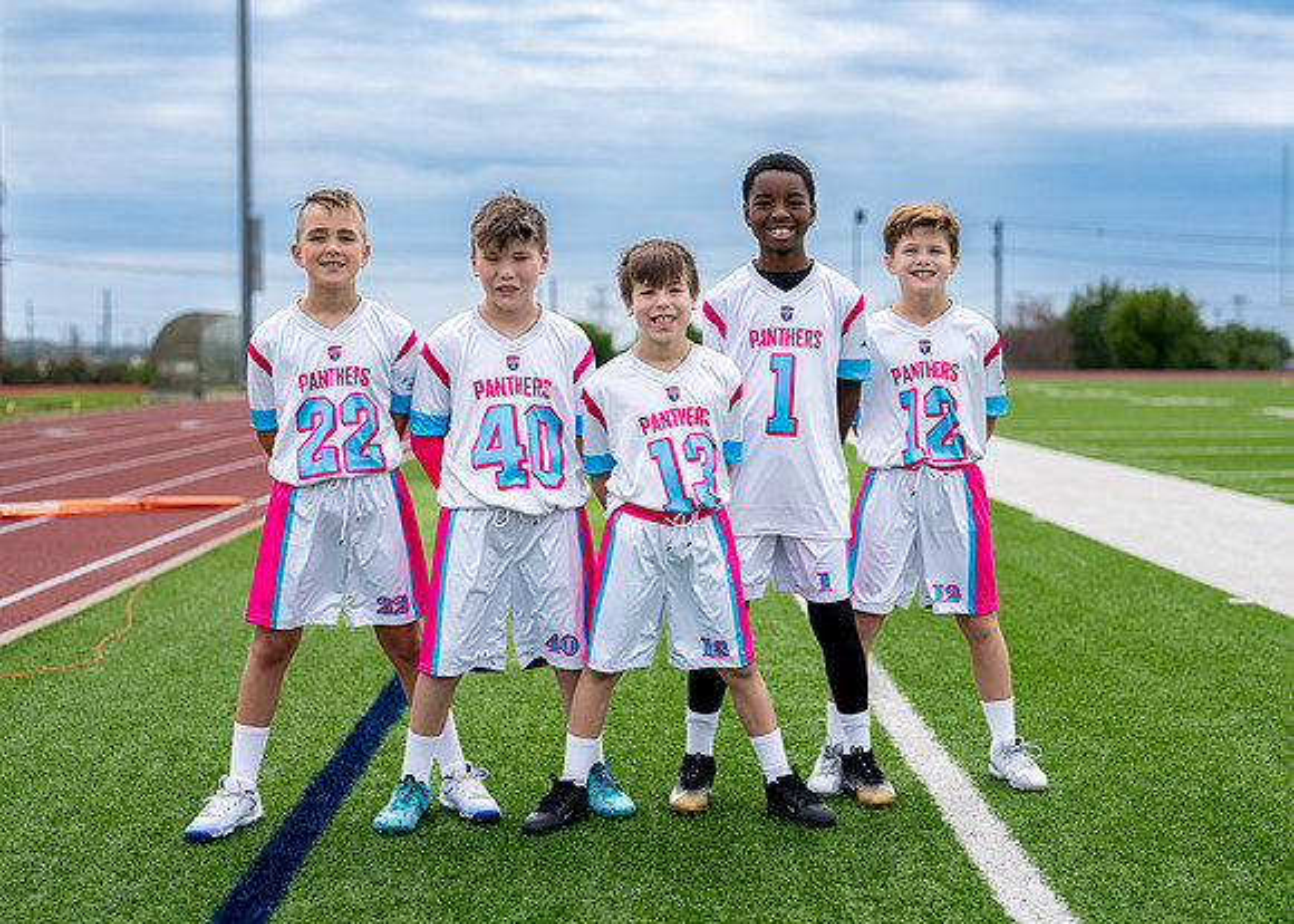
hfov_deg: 33.2
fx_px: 2168
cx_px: 718
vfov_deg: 24.1
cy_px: 483
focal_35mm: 59
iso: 100
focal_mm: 50
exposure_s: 1/4000
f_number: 2
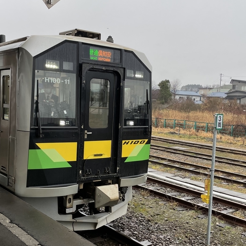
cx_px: 128
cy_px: 126
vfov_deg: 38.3
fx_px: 354
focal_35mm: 44
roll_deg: -2.7
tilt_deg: -3.6
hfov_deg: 38.3
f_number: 1.6
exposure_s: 1/303
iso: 32
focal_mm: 4.2
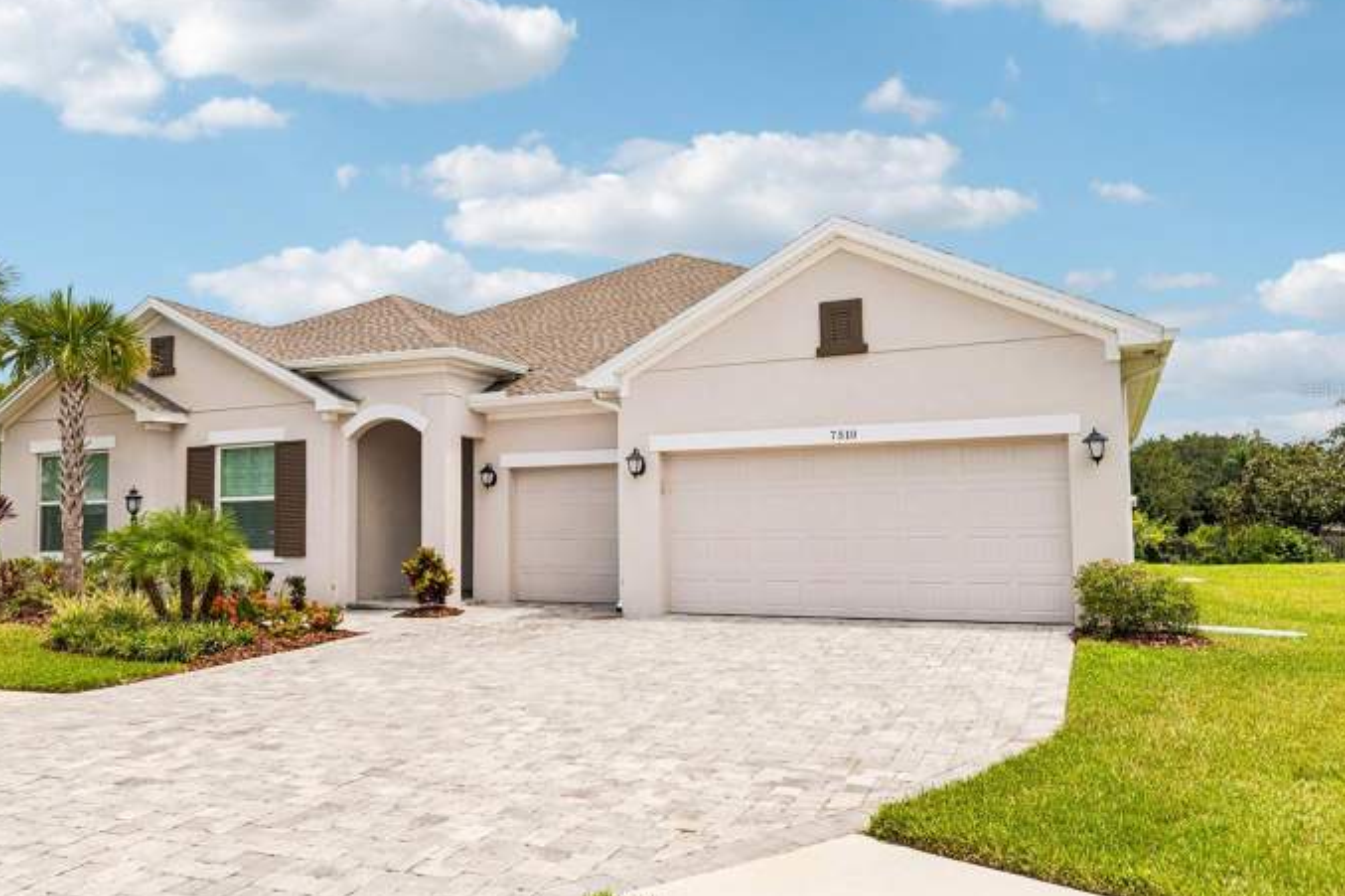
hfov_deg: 69.2
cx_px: 592
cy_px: 388
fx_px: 971
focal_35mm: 26
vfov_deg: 49.4
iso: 400
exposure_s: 1/1600
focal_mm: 22
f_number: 8
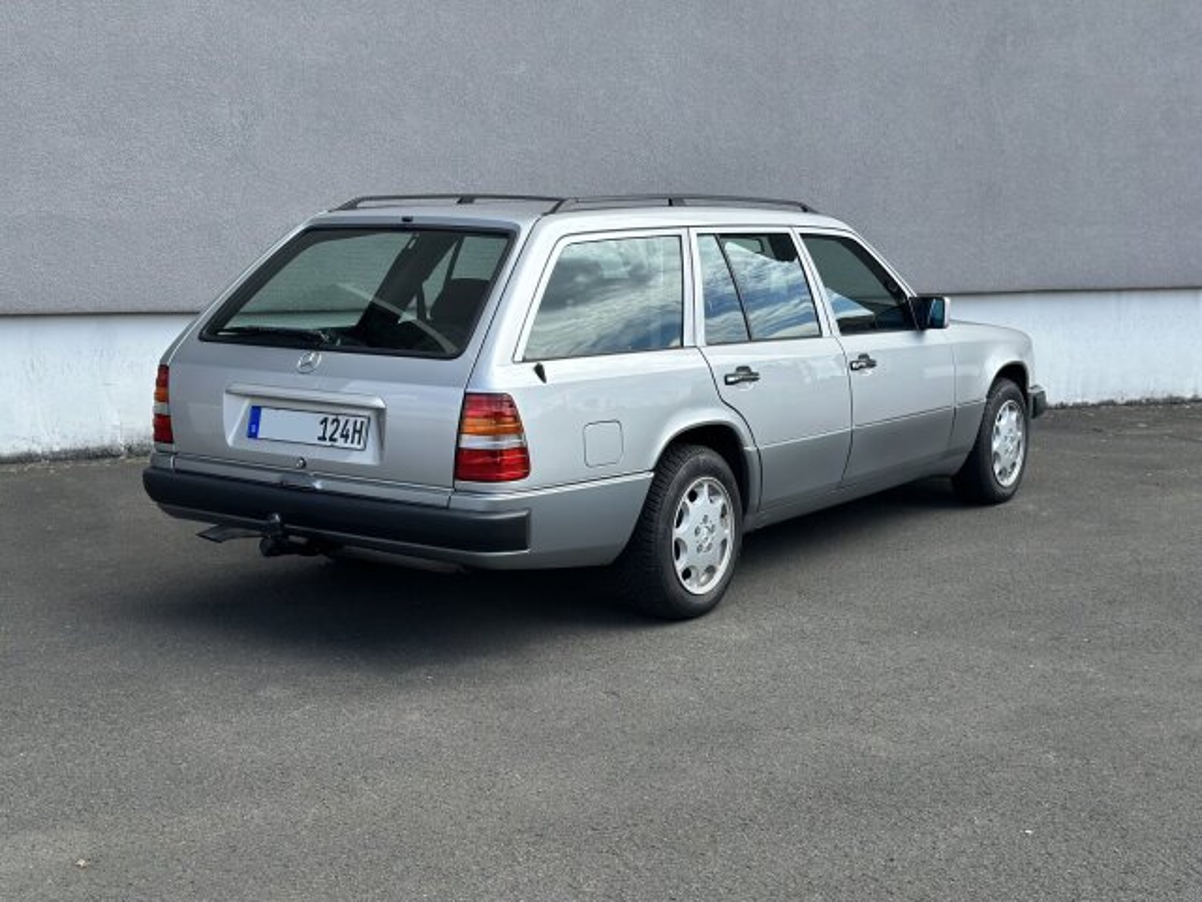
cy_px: 451
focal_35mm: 48
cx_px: 601
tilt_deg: -8.2
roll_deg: -0.3
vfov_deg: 30.3
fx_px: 1667
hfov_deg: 39.7
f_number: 1.78
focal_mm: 6.86
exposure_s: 1/2469
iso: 100
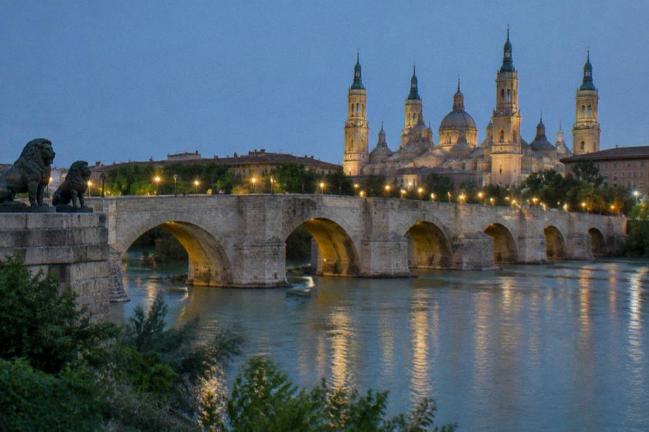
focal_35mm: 49
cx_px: 324
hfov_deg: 40.4
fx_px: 883
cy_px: 216
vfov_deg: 27.5
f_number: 5.6
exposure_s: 1/500
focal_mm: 49
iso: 640
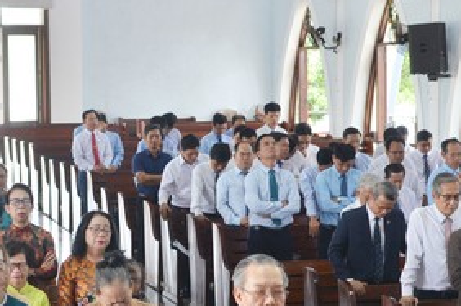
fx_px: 1523
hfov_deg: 17.2
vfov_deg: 11.4
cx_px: 235
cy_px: 241
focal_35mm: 119
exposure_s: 1/80
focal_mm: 35
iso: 400
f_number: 4.5
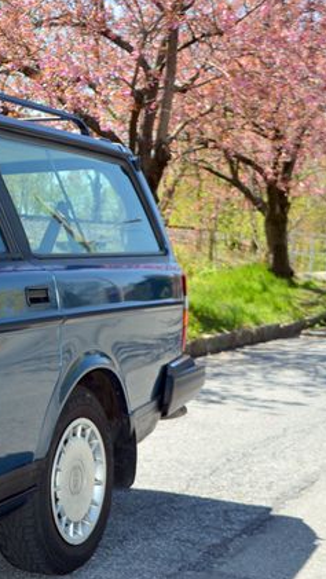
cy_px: 290
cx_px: -43
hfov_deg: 18.6
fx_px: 952
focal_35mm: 62
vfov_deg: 33.8
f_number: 5.6
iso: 100
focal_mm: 26
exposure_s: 1/200
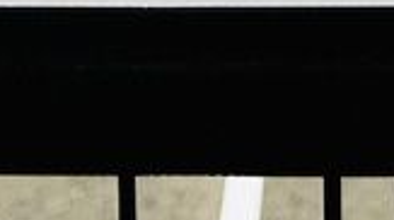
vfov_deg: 7.2
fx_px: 1481
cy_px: -511
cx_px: 301
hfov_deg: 15.1
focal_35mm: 142
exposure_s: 1/584
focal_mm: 5.7
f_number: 1.5
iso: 50
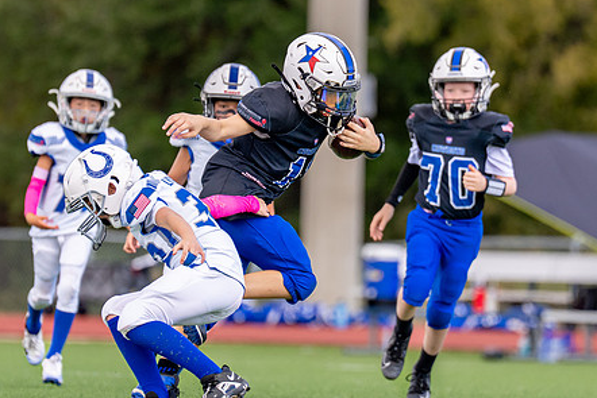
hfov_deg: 3.9
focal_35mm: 535
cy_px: 190
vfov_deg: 2.6
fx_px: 8874
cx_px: 287
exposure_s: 1/3200
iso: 400
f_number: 2.8
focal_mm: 200
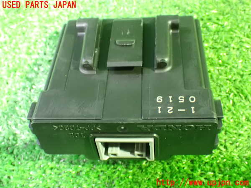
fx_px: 341
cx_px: 126
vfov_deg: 30.9
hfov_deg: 40.4
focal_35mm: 47
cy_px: 94
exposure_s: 1/10
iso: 1600
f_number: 3.1
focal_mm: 8.4
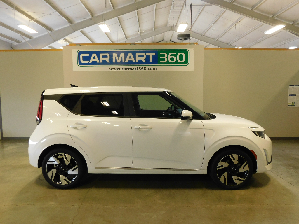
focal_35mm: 23
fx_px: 199
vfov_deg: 58.9
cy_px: 112
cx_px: 150
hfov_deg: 73.9
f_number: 3
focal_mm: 4
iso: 250
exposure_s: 1/30
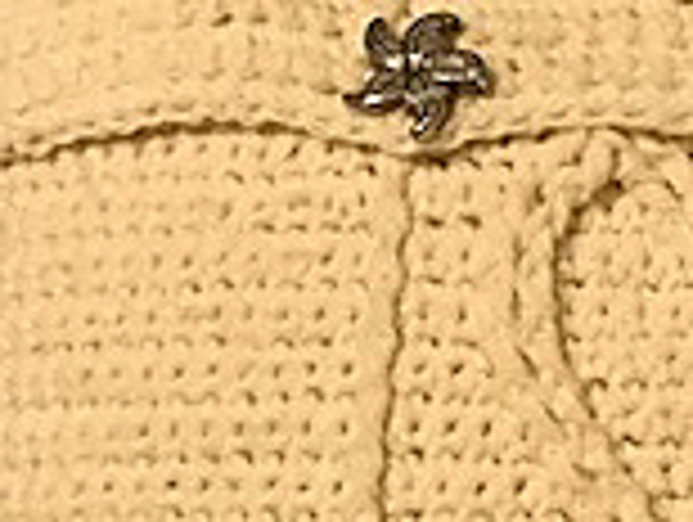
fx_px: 2326
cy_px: 428
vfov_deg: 12.7
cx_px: 706
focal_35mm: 116
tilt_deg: -82.6
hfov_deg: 16.6
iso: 64
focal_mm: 3.99
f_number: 1.8
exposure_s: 1/15
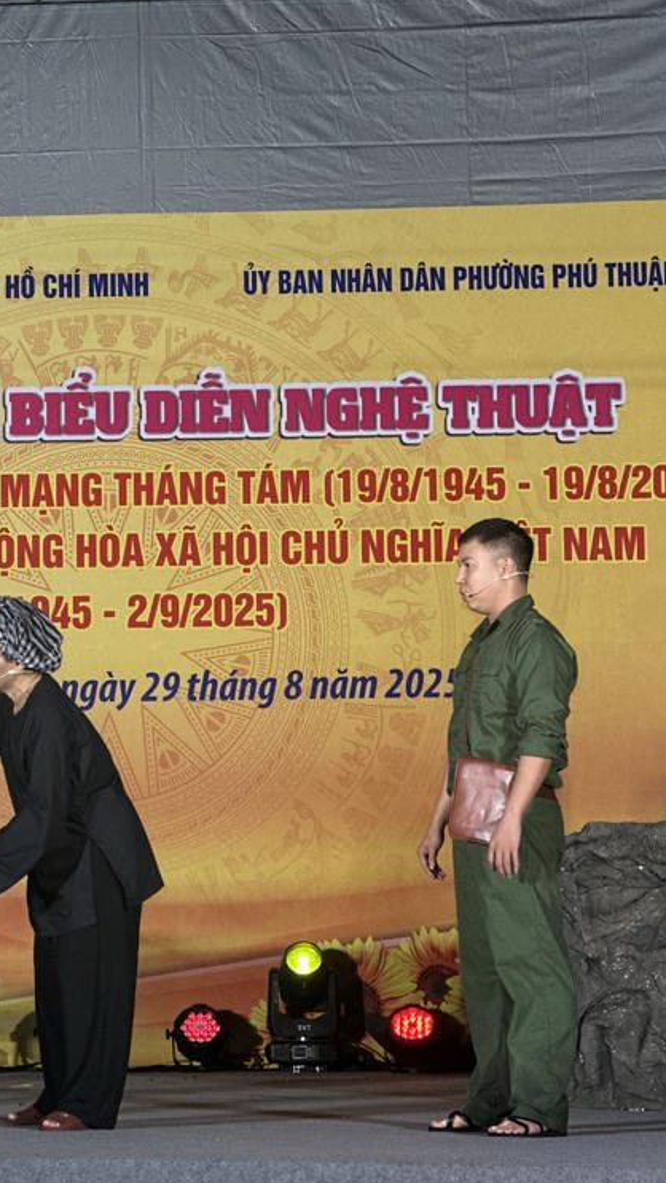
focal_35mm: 113
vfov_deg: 18.9
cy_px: 592
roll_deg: -0.1
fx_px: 3544
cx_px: 14
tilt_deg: +5.9
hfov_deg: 10.7
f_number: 2.8
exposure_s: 1/60
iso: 125
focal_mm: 9
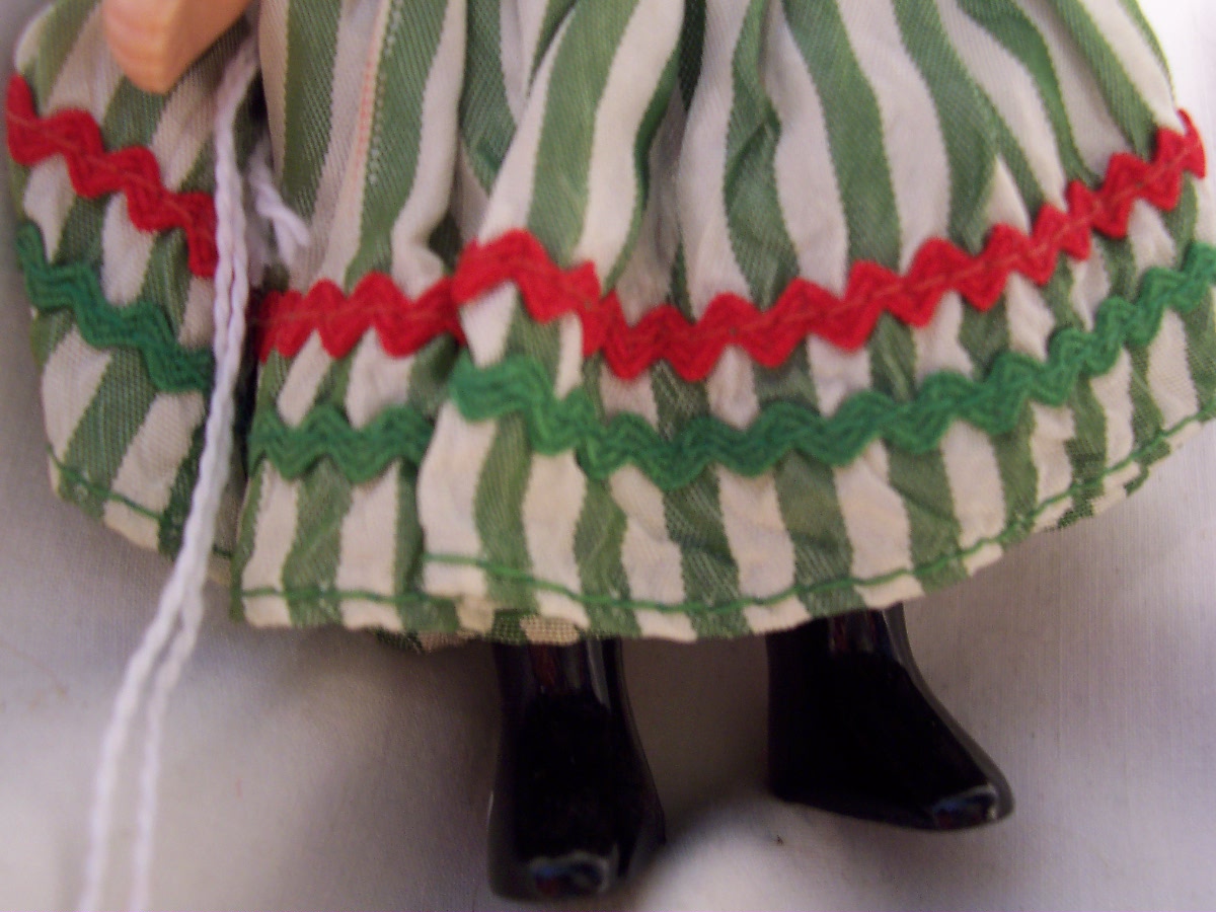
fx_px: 1300
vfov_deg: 38.7
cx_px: 608
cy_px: 456
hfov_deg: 50.1
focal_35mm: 37
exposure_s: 1/30
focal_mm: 5.6
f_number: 2.8
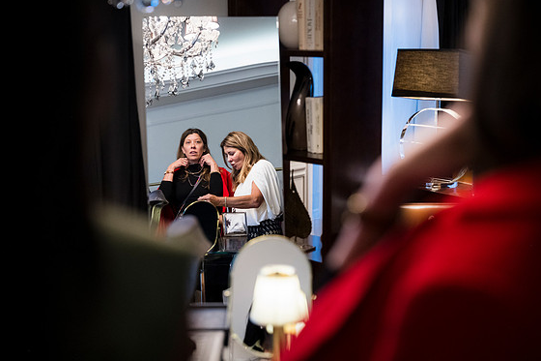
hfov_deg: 35.1
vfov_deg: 23.8
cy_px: 184
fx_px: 856
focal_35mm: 57
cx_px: 275
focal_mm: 55
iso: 2500
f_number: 2.2
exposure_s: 1/200
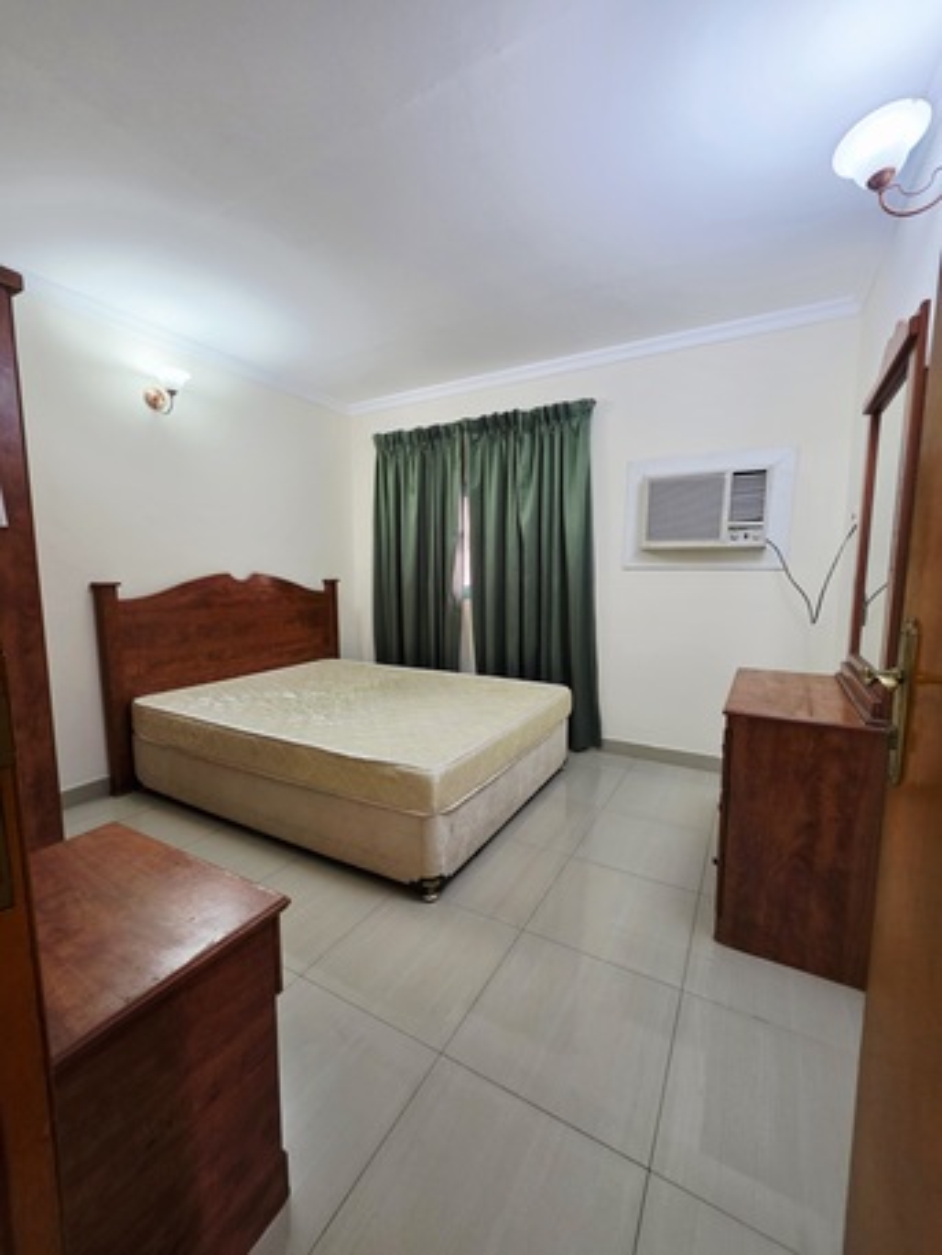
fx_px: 471
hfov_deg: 89.9
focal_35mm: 13
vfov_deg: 106.2
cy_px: 628
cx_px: 471
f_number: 1.9
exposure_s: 1/50.3
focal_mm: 2.2
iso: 160
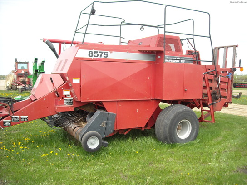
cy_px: 92
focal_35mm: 35
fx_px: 250
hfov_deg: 52.6
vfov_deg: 40.7
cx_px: 124
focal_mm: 5.7
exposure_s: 1/353
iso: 64
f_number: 2.8
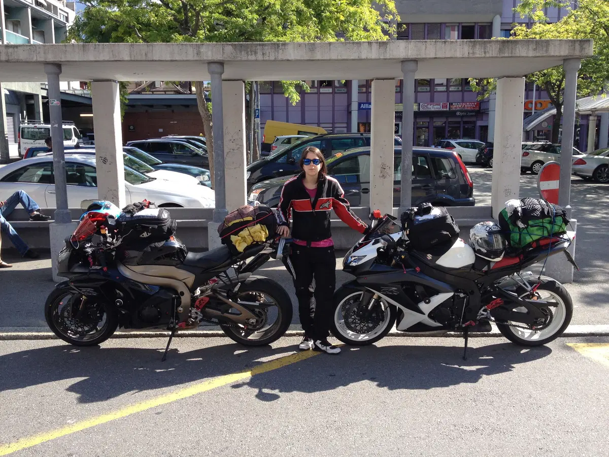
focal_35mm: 35
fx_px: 616
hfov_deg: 52.6
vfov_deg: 40.7
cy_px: 228
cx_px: 304
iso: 64
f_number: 2.4
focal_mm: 4.28
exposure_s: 1/600
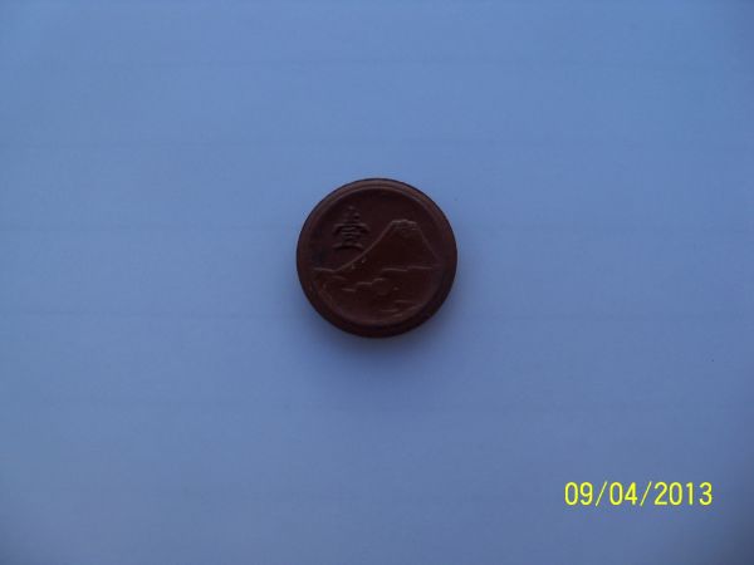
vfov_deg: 40.7
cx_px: 377
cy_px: 282
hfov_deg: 52.6
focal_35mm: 35
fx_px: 762
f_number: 3.5
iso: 80
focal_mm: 6.2
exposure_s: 1/250
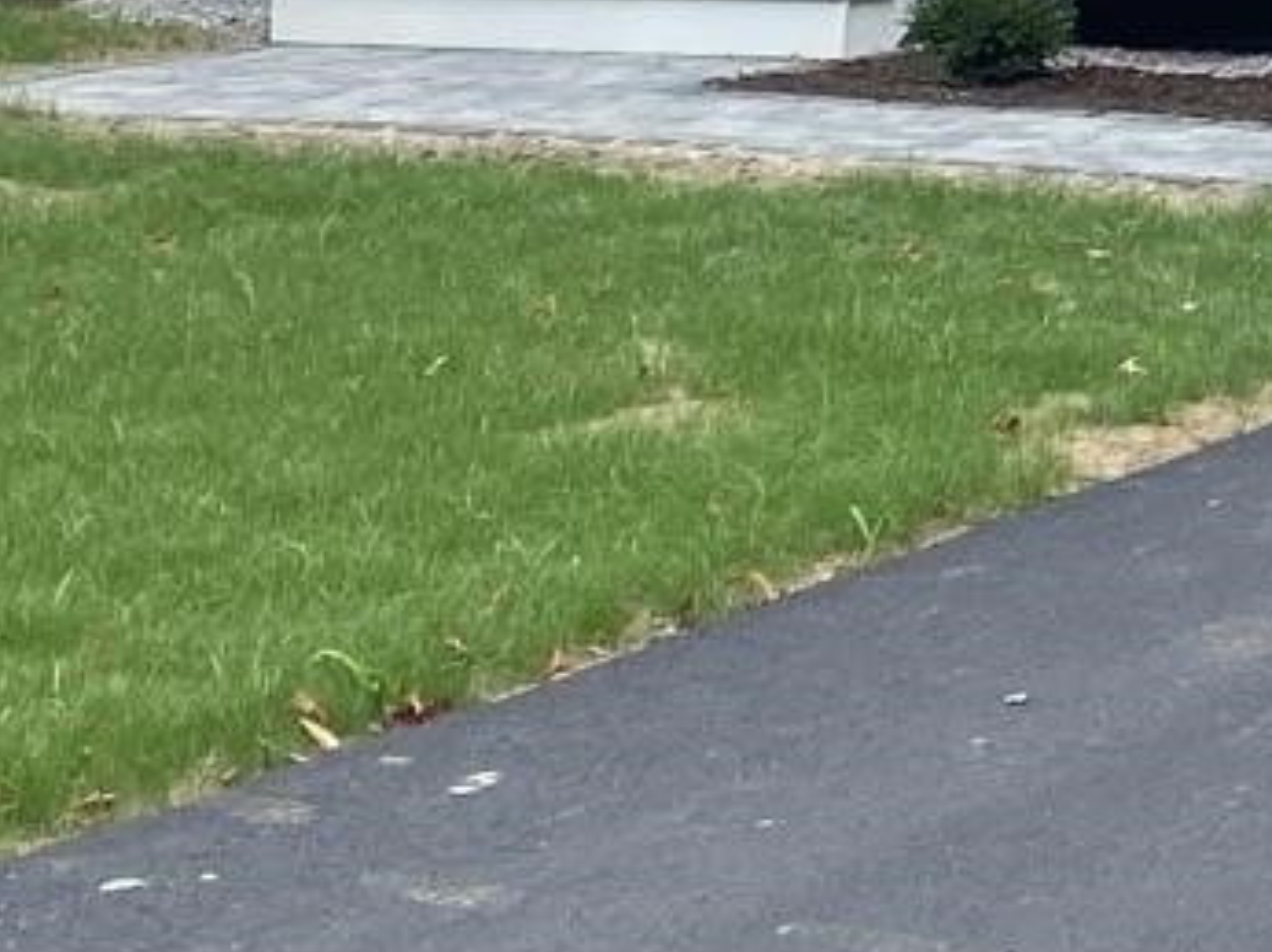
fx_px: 5655
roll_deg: +0.5
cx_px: 2702
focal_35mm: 154
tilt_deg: +0.6
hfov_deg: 11.3
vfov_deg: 9.3
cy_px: -566
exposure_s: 1/1053
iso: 32
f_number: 1.8
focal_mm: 4.25
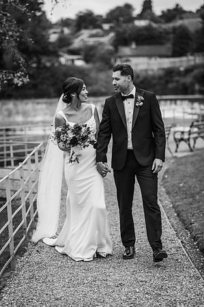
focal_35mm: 85
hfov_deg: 16.0
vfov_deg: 23.9
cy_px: 154
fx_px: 724
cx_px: 102
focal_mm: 85
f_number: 2.2
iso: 100
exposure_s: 1/1250
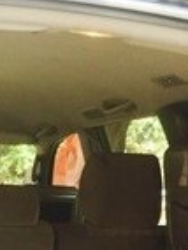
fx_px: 729
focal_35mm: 101
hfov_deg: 14.7
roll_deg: +0.2
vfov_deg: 17.6
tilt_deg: -12.8
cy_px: 366
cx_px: 118
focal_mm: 4.15
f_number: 2.2
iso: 50
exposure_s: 1/100
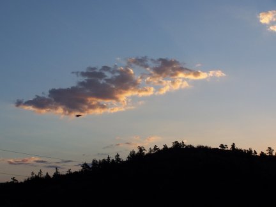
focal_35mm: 69
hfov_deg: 28.2
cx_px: 138
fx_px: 550
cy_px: 104
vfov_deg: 21.3
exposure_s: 1/400
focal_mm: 11.5
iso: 80
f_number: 3.2
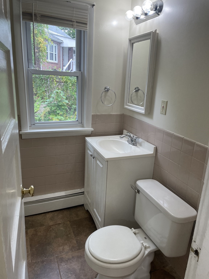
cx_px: 104
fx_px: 209
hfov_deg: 53.1
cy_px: 140
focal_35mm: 26
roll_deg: -2.4
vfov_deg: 67.3
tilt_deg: -15.2
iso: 64
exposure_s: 1/120
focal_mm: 4.2
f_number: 1.6
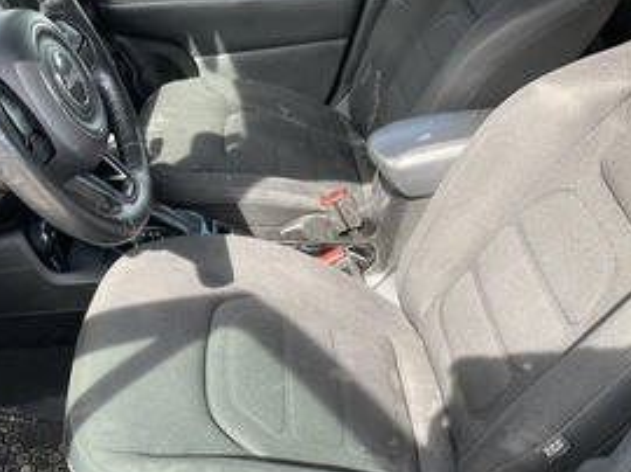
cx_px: 243
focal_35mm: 43
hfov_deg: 43.6
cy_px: 325
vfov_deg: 33.2
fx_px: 783
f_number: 1.8
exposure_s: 1/122
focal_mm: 3
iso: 25
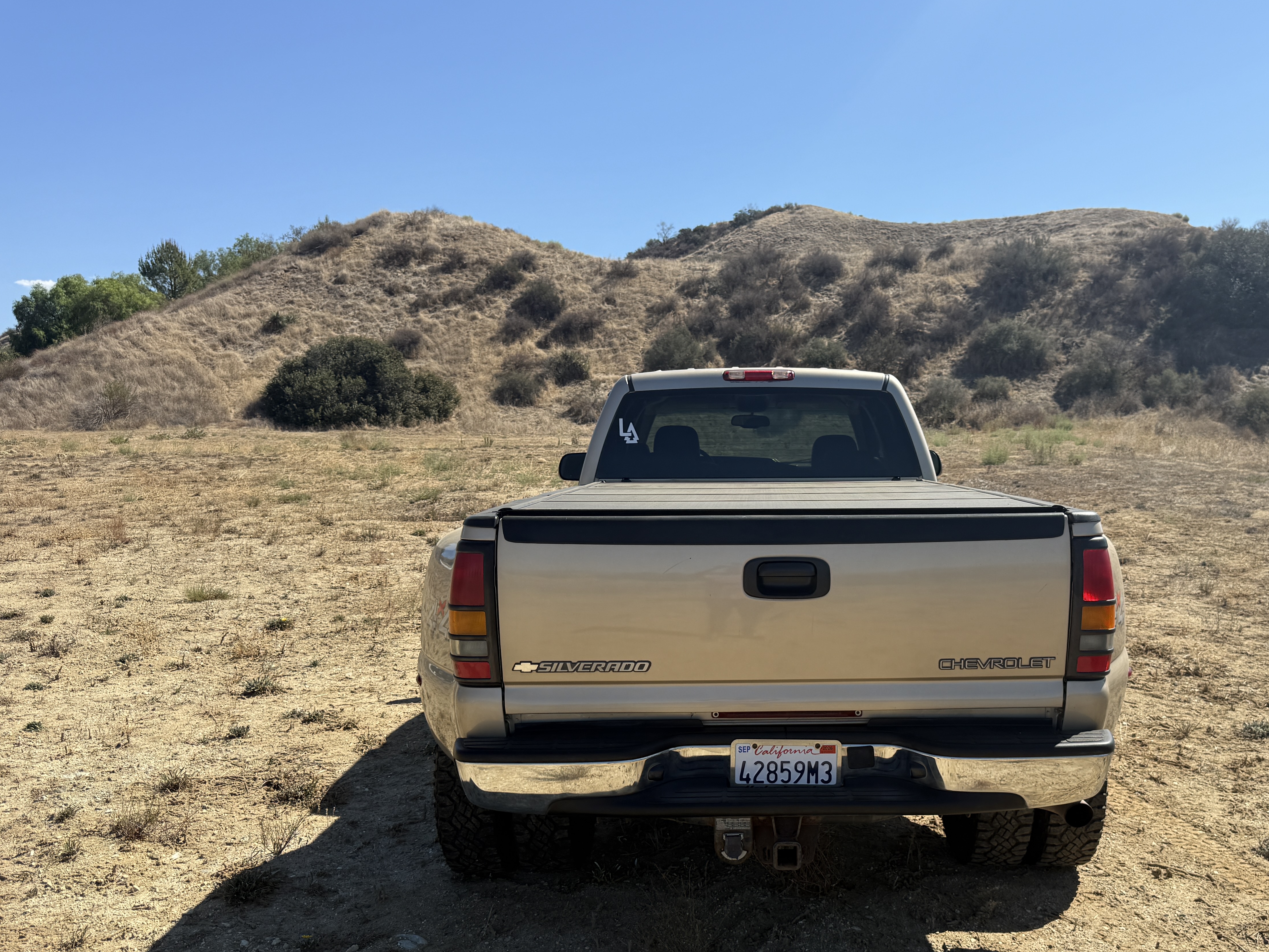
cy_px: 593
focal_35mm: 31
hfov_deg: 57.8
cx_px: 776
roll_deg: +1.4
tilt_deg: -6.7
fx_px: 1137
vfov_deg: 45.1
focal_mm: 6.76
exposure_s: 1/4167
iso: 80
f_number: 1.78
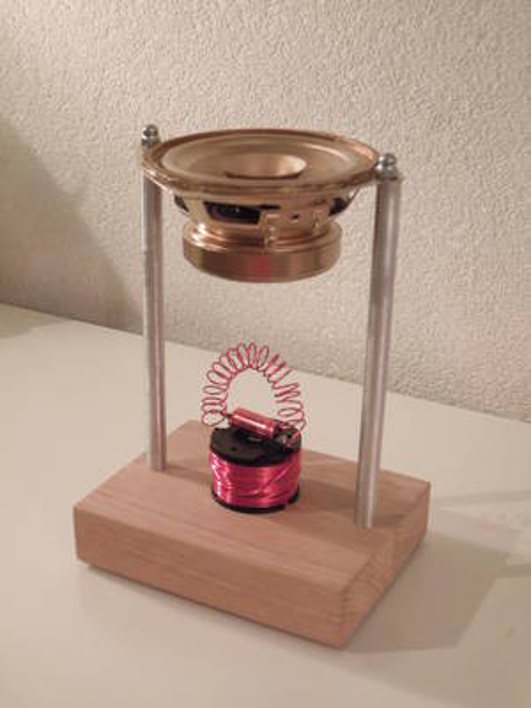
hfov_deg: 26.6
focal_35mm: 55
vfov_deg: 34.9
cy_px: 354
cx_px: 266
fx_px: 1125
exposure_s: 1/6
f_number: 3.5
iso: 800
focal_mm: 9.9
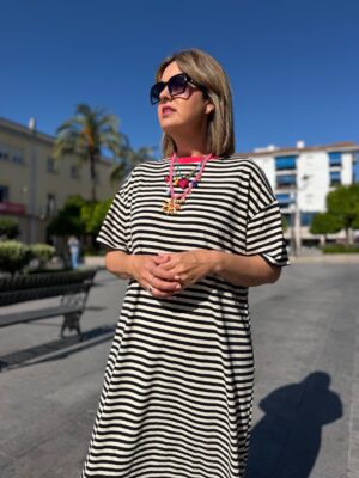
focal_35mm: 24
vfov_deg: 71.6
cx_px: 180
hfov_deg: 56.8
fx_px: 332
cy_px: 239
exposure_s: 1/7353
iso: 80
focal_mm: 6.76
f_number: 1.78
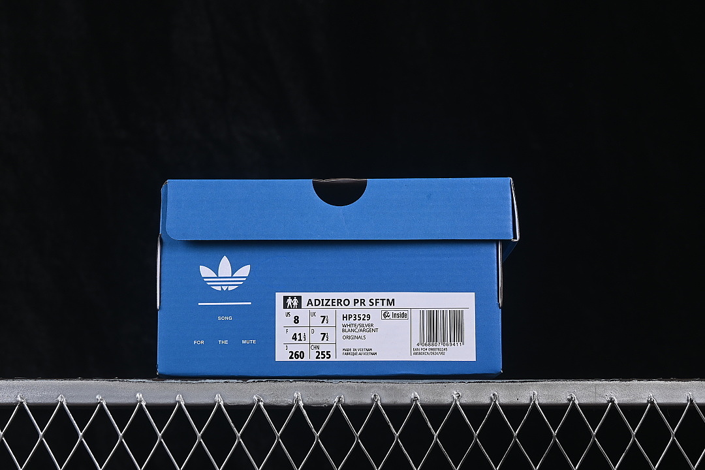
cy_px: 235
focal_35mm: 75
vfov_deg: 18.2
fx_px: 1469
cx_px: 352
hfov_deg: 27.0
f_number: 8
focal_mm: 50
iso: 160
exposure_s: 1/80
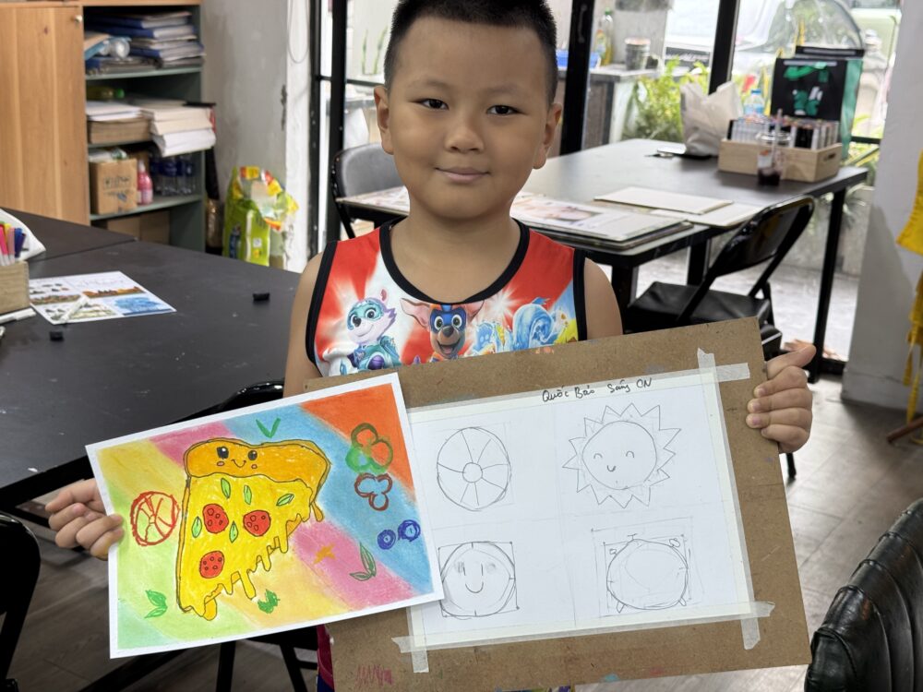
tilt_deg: -17.5
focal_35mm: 48
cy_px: 346
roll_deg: -2.5
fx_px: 1280
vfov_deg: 30.3
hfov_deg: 39.7
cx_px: 462
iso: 80
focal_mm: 6.76
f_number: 1.78
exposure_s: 1/100
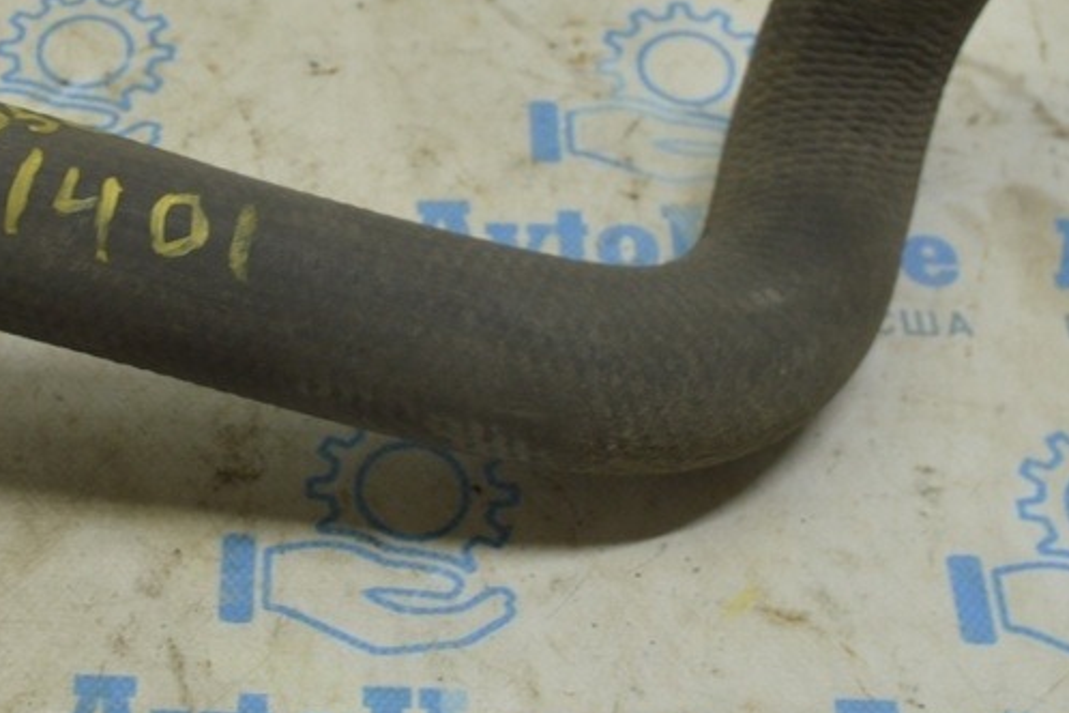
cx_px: 232
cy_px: 128
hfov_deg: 26.9
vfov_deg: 18.2
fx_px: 2197
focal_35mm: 74
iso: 400
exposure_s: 1/40
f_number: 5.6
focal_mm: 24
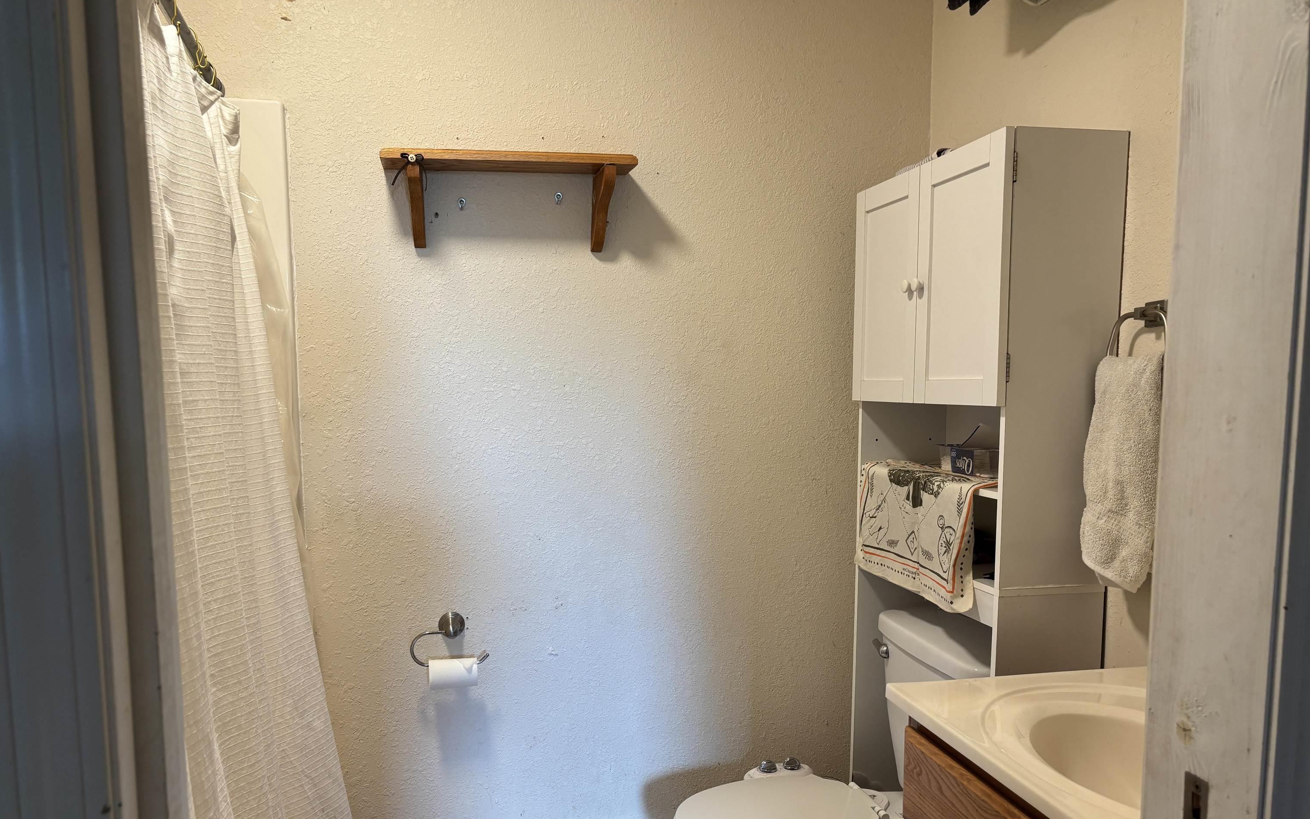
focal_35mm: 28
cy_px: 488
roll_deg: +0.4
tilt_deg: -7.0
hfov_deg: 66.5
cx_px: 650
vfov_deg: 44.3
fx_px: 1000
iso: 80
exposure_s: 1/60
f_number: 1.6
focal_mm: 5.96
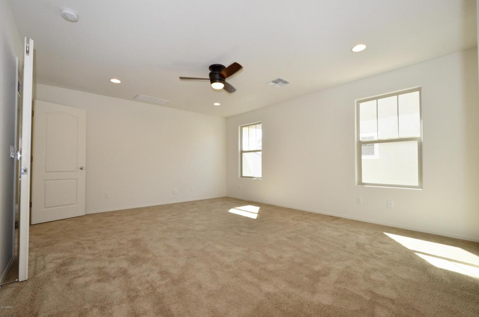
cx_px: 240
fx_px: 199
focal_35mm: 15
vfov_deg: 77.1
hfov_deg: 100.5
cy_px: 158
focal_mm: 10
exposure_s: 1/200
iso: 1000
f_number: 7.1
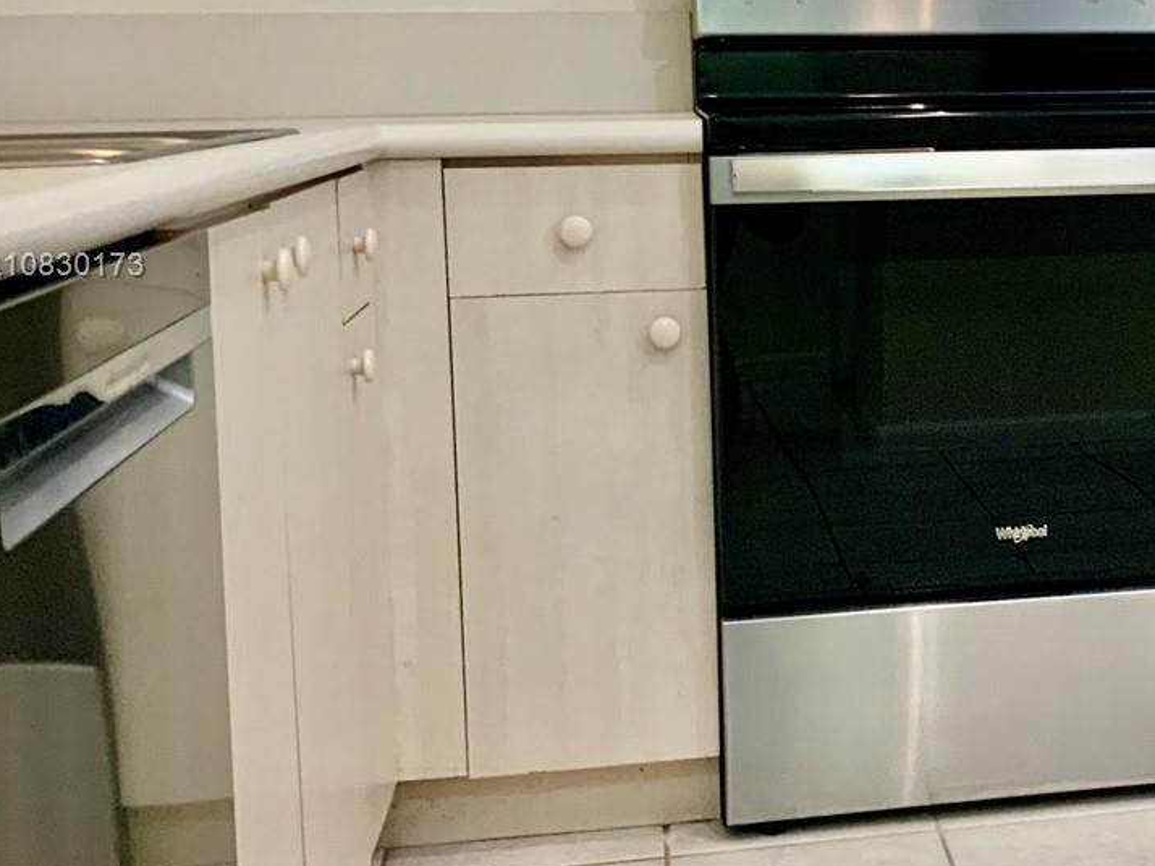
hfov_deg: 27.9
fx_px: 2168
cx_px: 1182
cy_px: 267
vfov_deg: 22.5
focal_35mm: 65
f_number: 1.8
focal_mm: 3
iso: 125
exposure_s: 1/60
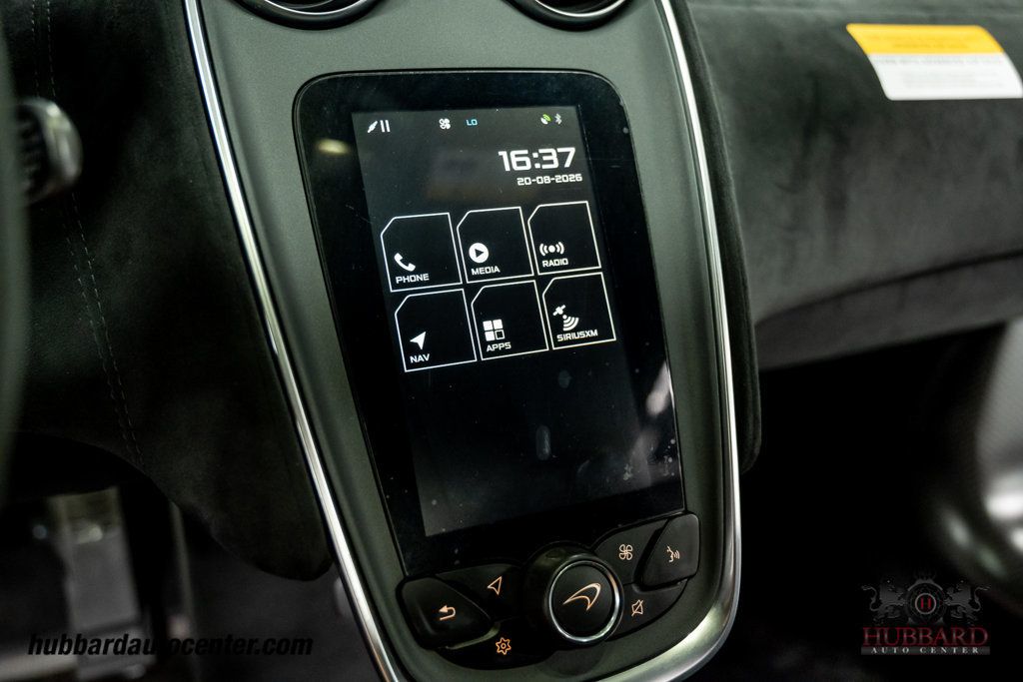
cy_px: 341
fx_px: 895
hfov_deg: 59.5
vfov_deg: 41.7
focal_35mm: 32
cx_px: 512
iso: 3200
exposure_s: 1/60
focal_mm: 31.5
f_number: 4
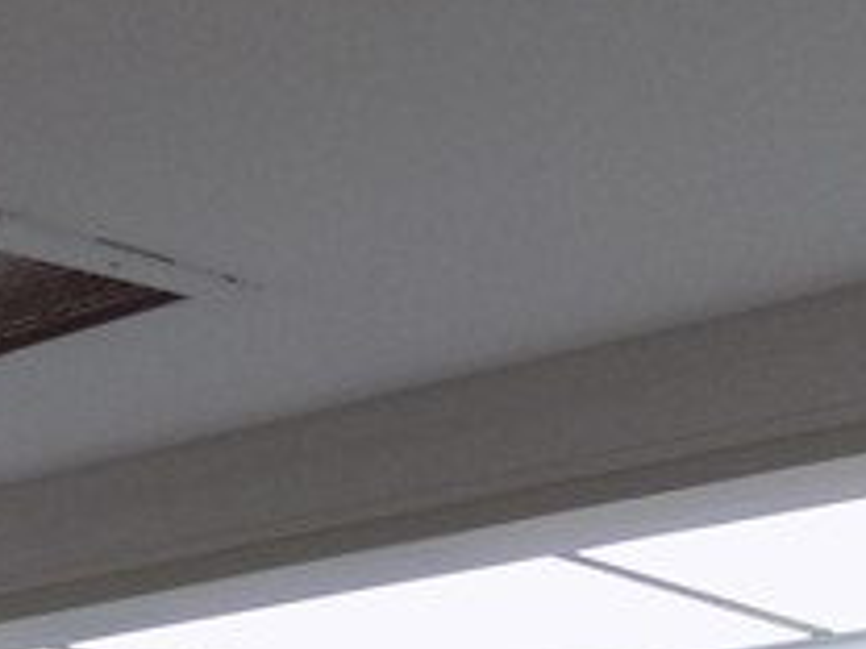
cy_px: 1543
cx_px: -158
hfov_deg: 16.7
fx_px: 2827
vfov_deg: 11.1
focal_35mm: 113
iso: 100
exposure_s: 1/30
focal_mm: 4
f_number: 3.1
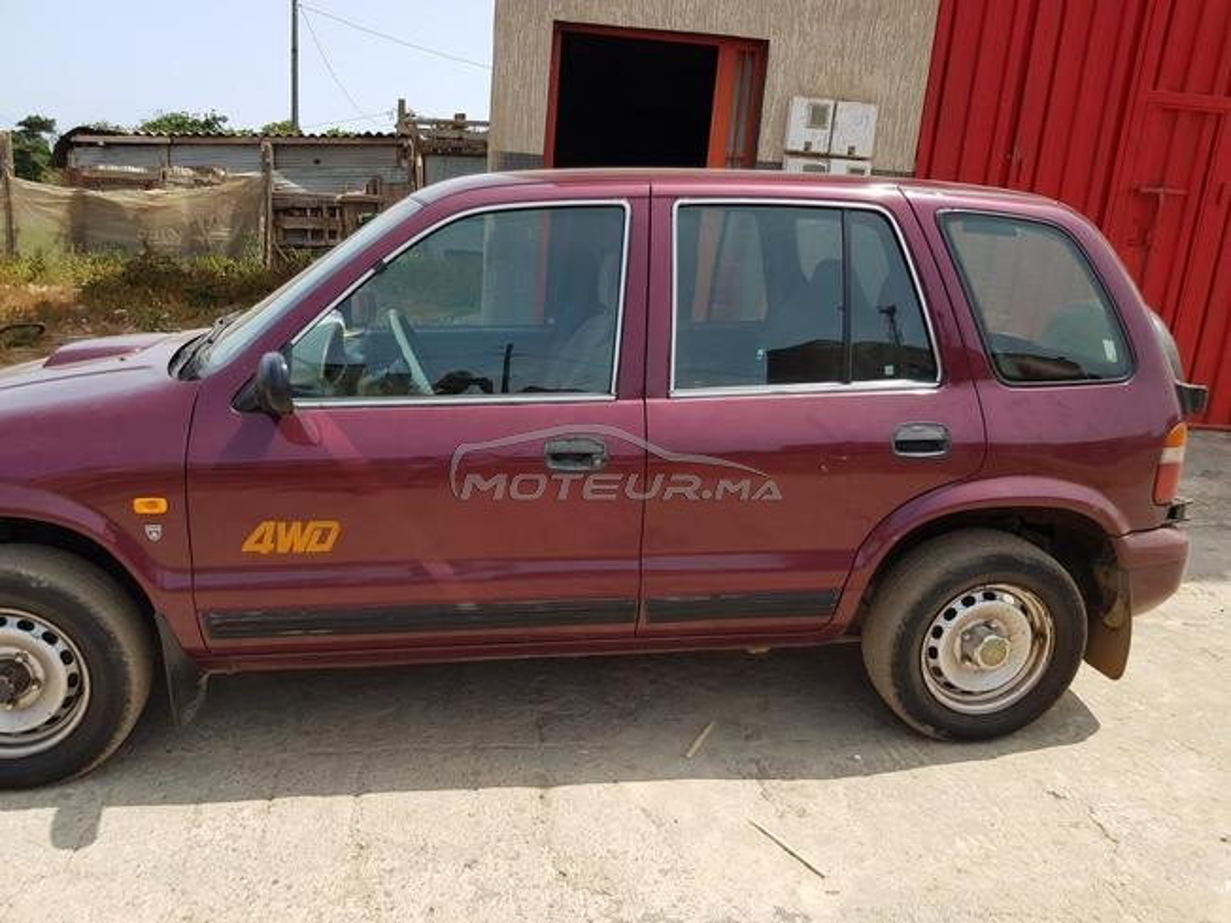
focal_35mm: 26
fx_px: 925
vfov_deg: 53.1
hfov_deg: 67.3
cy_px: 462
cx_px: 616
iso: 40
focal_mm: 4.2
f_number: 1.7
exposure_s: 1/1340
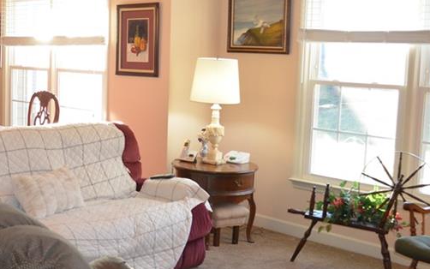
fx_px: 656
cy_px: 111
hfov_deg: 34.2
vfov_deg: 23.1
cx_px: 39
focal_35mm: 56
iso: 800
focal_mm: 18
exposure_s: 1/60
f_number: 3.5
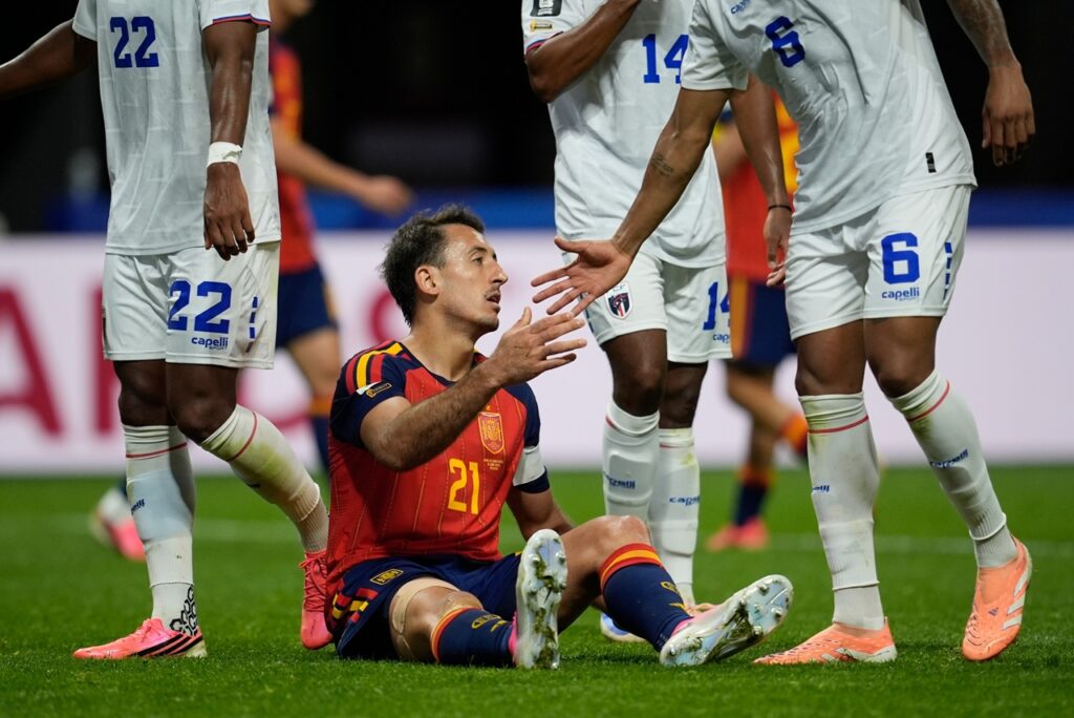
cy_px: 359
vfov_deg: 2.3
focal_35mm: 600
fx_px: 17909
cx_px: 537
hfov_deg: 3.4
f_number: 2.8
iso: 1250
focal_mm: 400
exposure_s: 1/2000
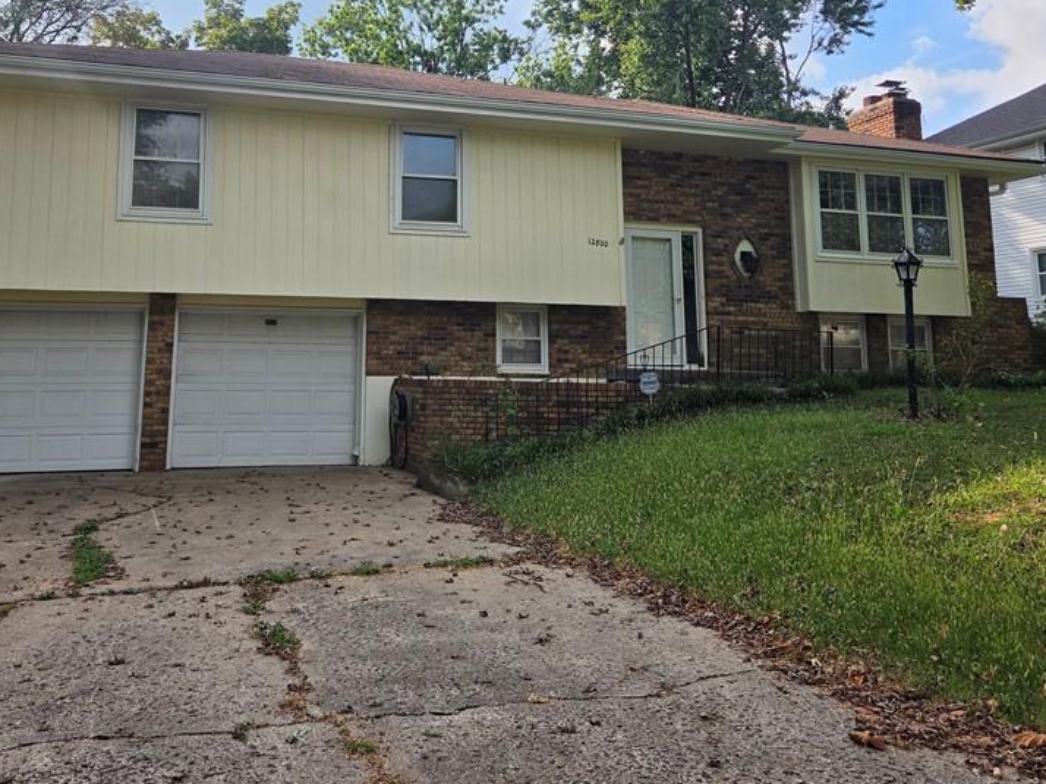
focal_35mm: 33
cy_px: 243
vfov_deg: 42.2
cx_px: 425
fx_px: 997
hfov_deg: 55.0
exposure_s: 1/3788
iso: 80
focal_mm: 5.4
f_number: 1.8
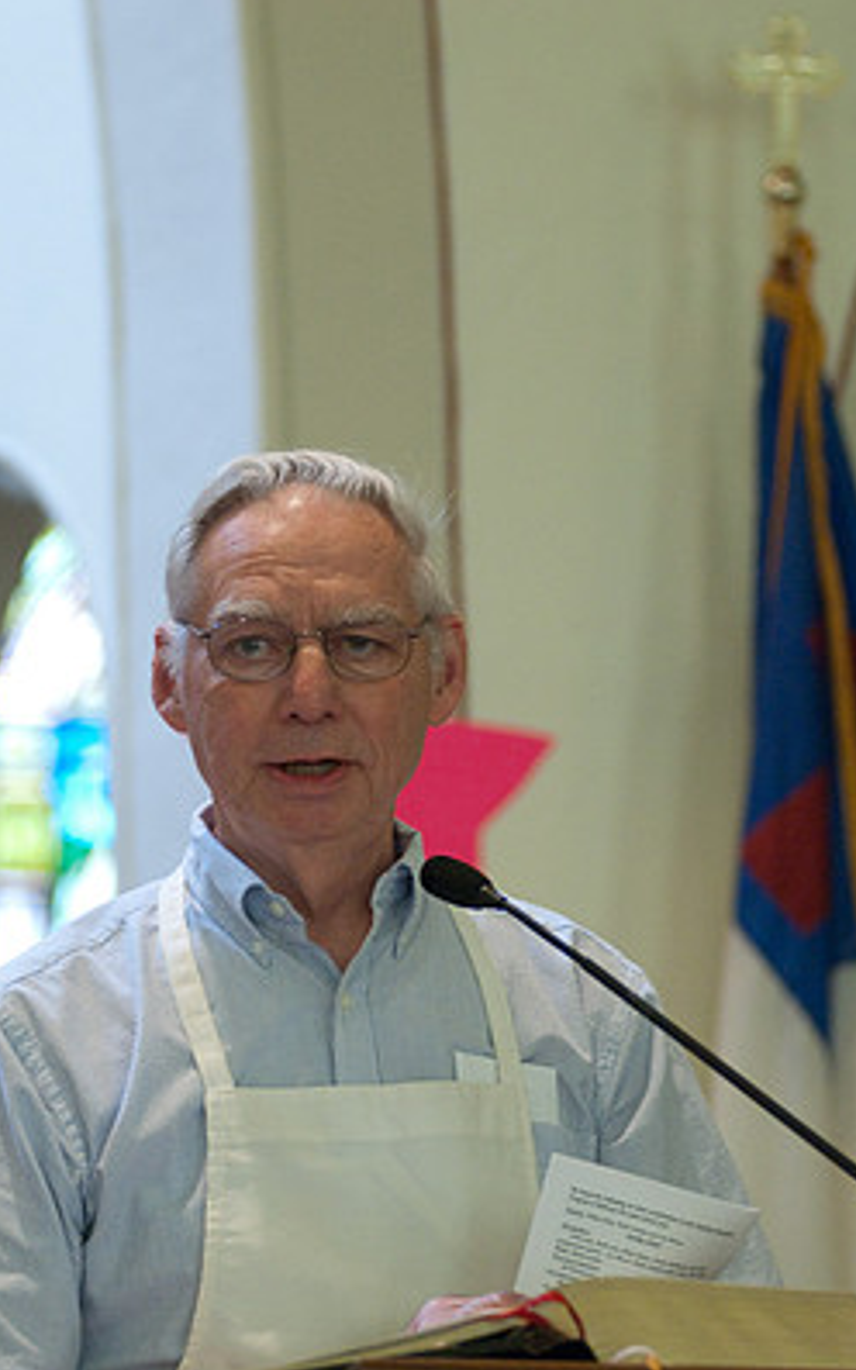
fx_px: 7505
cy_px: 770
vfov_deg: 10.4
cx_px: 447
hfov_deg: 6.5
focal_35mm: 201
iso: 1250
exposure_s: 1/80
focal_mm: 116
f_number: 2.8
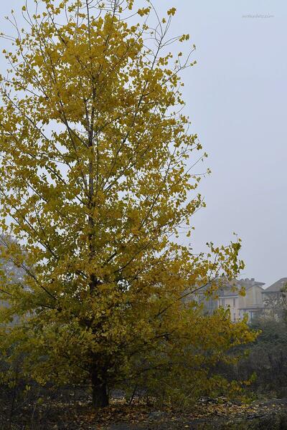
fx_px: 1016
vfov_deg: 23.9
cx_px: 144
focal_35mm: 85
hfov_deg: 16.1
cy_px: 215
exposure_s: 1/160
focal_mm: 85
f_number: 14
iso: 400
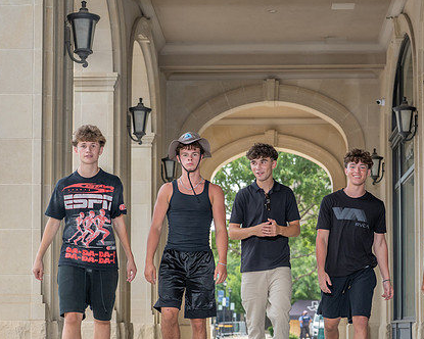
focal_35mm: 93
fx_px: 1167
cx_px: 248
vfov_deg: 16.4
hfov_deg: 20.6
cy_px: 274
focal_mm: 50
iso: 250
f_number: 3.2
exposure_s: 1/400
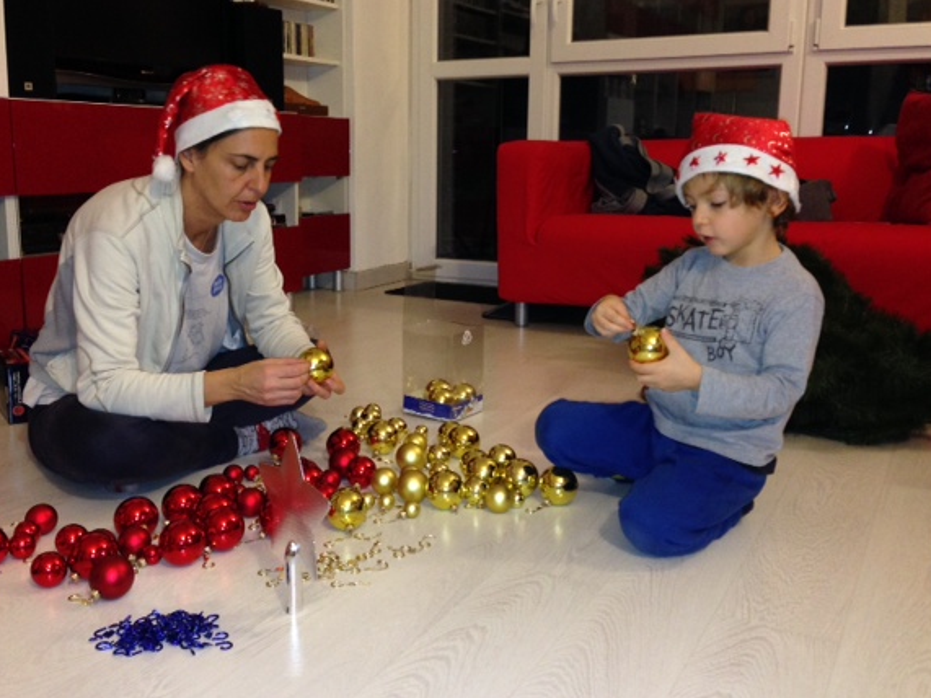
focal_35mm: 37
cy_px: 310
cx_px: 427
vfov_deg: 38.6
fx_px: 995
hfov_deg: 50.1
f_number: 2.4
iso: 200
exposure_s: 1/16
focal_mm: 4.12
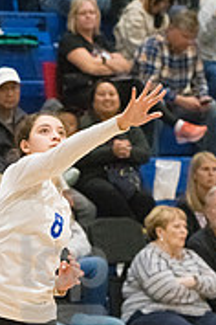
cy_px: 286
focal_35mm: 344
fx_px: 3096
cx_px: 64
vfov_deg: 6.0
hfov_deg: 4.0
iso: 10000
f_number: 4.5
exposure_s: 1/1600
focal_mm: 135
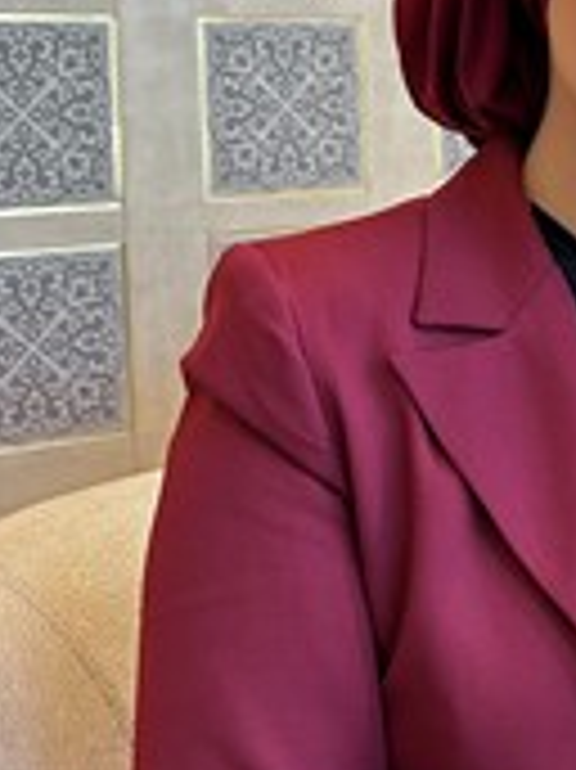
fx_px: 1799
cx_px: 774
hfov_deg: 17.0
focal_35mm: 81
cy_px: 155
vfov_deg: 23.8
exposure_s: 1/50
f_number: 1.5
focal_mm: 5.7
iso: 160
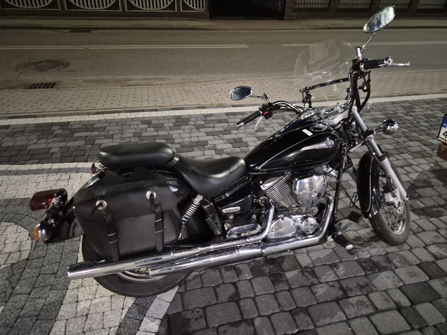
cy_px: 168
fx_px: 297
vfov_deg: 58.9
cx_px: 224
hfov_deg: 73.9
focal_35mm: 23
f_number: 1.8
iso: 2000
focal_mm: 5.4
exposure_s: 1/17
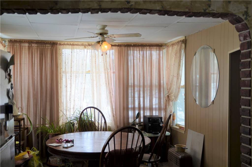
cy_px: 84
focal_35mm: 48
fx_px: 335
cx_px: 126
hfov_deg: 41.2
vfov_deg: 27.9
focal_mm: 32
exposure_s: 1/125
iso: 200
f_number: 5.6
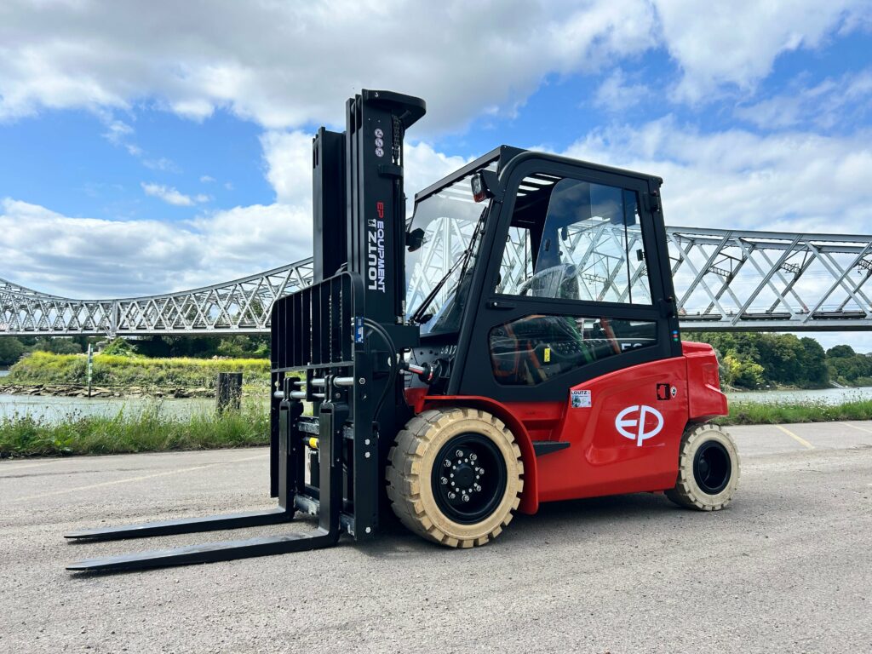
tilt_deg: +3.5
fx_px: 655
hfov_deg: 67.3
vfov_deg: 53.1
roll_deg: -0.3
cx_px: 436
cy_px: 327
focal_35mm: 26
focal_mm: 5.7
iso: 50
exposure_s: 1/4115
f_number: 1.5
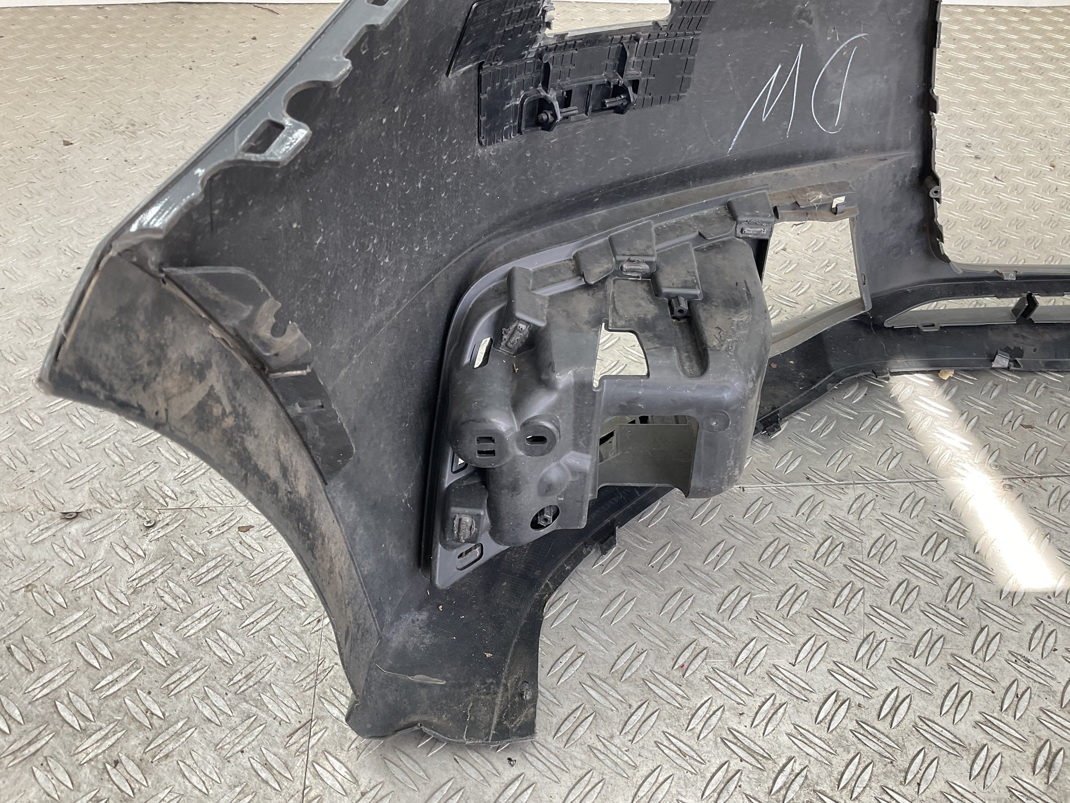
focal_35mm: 29
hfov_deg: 61.7
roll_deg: -5.0
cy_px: 402
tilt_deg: -42.9
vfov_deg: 48.2
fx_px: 896
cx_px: 535
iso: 40
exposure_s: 1/100
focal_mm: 3
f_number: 1.8
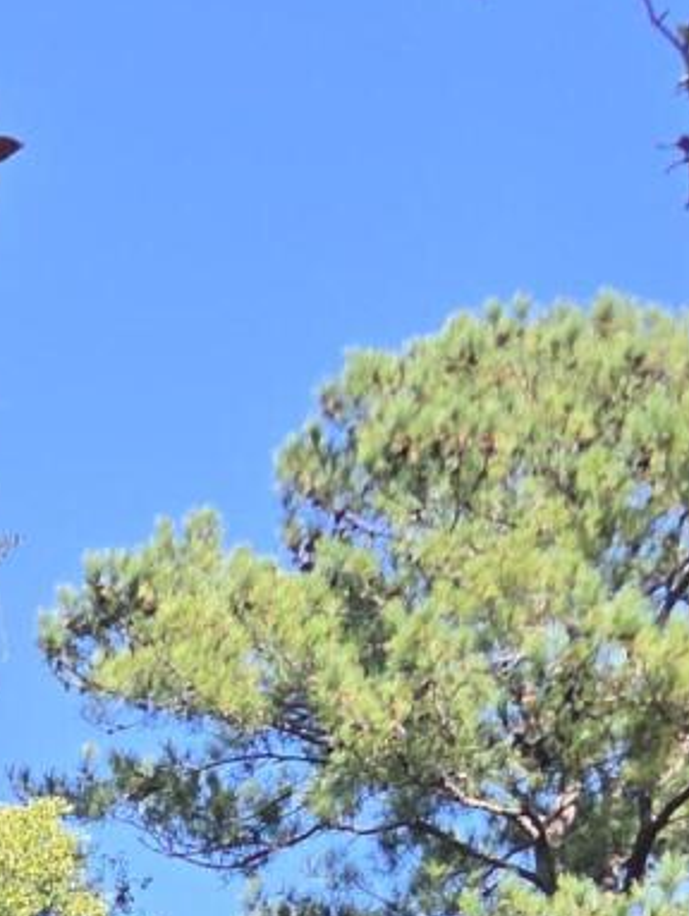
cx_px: 33
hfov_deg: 12.3
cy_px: 1753
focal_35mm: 120
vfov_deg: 14.1
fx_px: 3179
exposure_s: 1/507
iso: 25
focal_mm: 5.4
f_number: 1.8
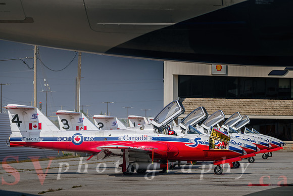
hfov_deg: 9.0
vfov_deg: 6.0
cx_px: 146
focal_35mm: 229
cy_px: 110
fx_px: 1861
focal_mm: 200
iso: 100
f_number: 5.6
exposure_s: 1/400
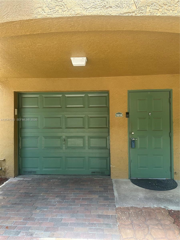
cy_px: 120
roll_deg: +1.1
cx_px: 90
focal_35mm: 24
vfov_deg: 71.6
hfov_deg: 56.8
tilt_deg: +0.6
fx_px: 166
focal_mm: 6.86
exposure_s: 1/158
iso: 64
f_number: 1.78
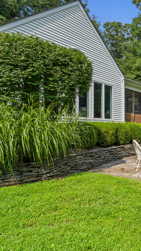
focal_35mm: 32
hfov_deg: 31.6
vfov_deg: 61.0
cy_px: 127
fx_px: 213
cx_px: 162
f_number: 9
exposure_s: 1/30
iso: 160
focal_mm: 20
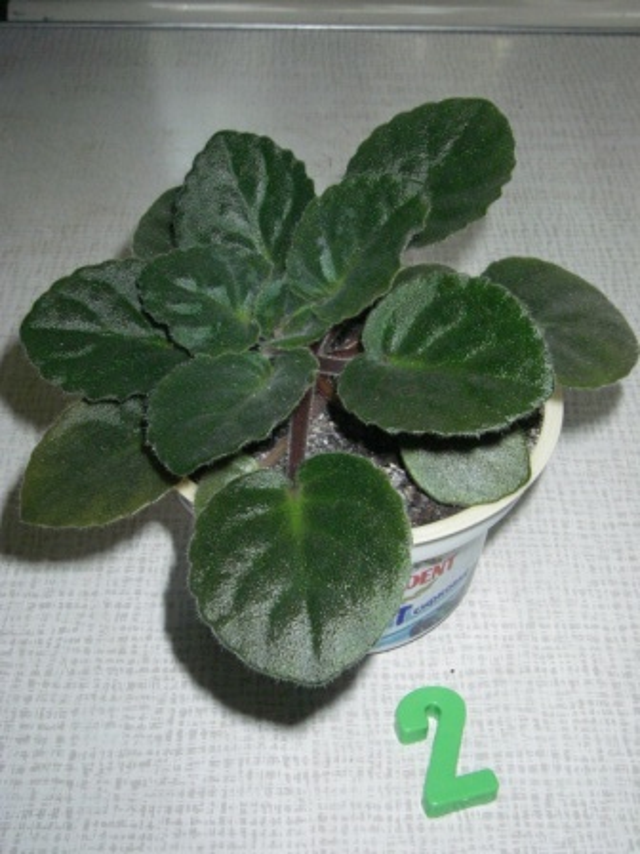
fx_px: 1085
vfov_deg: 42.9
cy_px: 427
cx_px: 320
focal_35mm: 44
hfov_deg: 32.9
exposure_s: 1/50
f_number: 6.8
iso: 400
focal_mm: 7.3
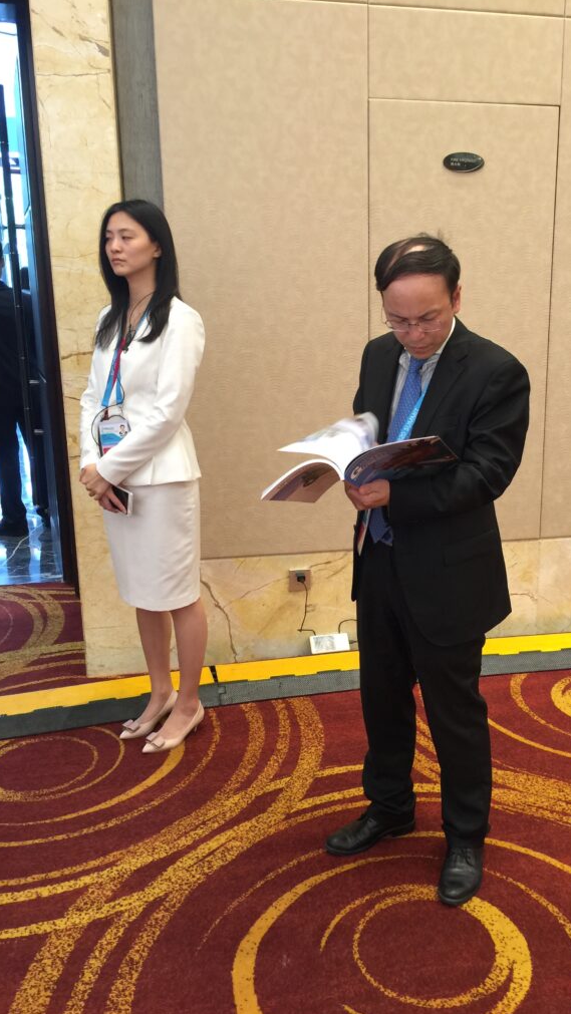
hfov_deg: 36.4
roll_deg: -0.9
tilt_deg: -14.1
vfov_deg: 61.0
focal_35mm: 32
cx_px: 376
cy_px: 511
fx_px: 861
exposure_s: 1/17
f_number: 2.2
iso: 40
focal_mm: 4.15
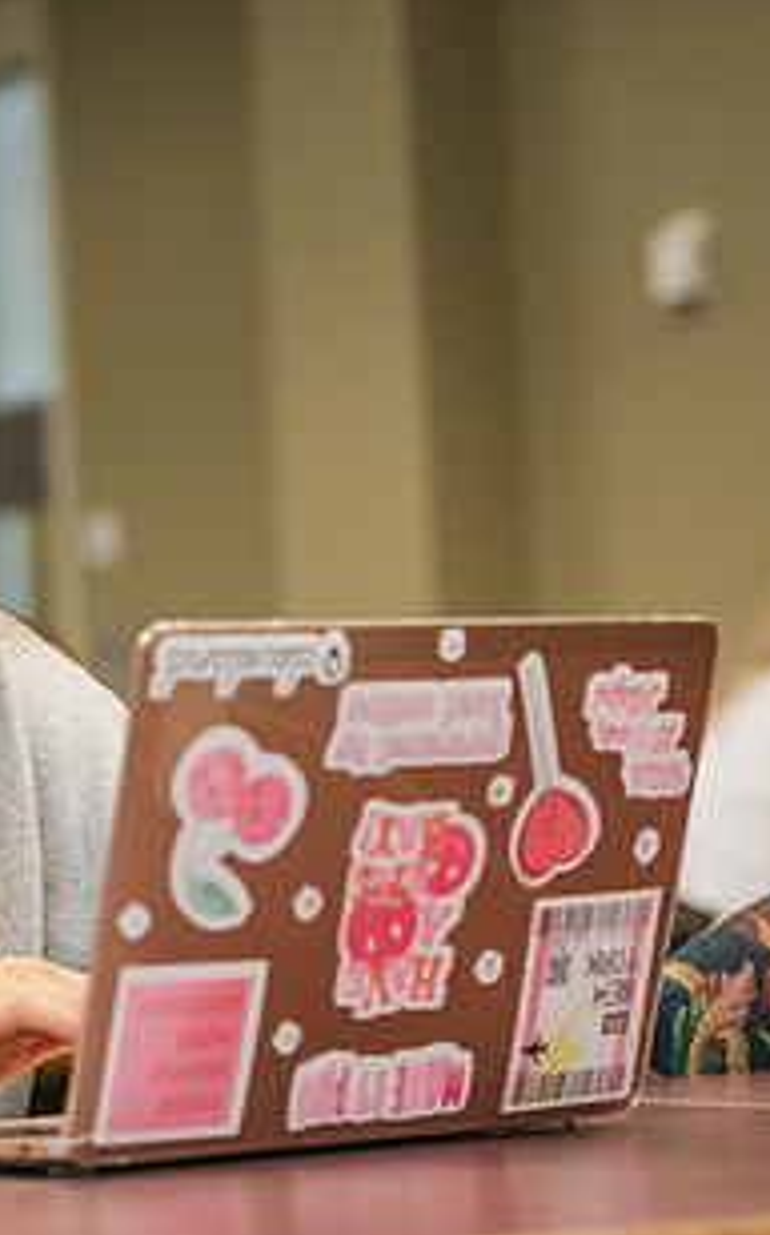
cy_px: 632
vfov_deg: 14.5
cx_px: -265
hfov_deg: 8.9
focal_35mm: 144
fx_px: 4844
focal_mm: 75
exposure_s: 1/200
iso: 1600
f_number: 3.2
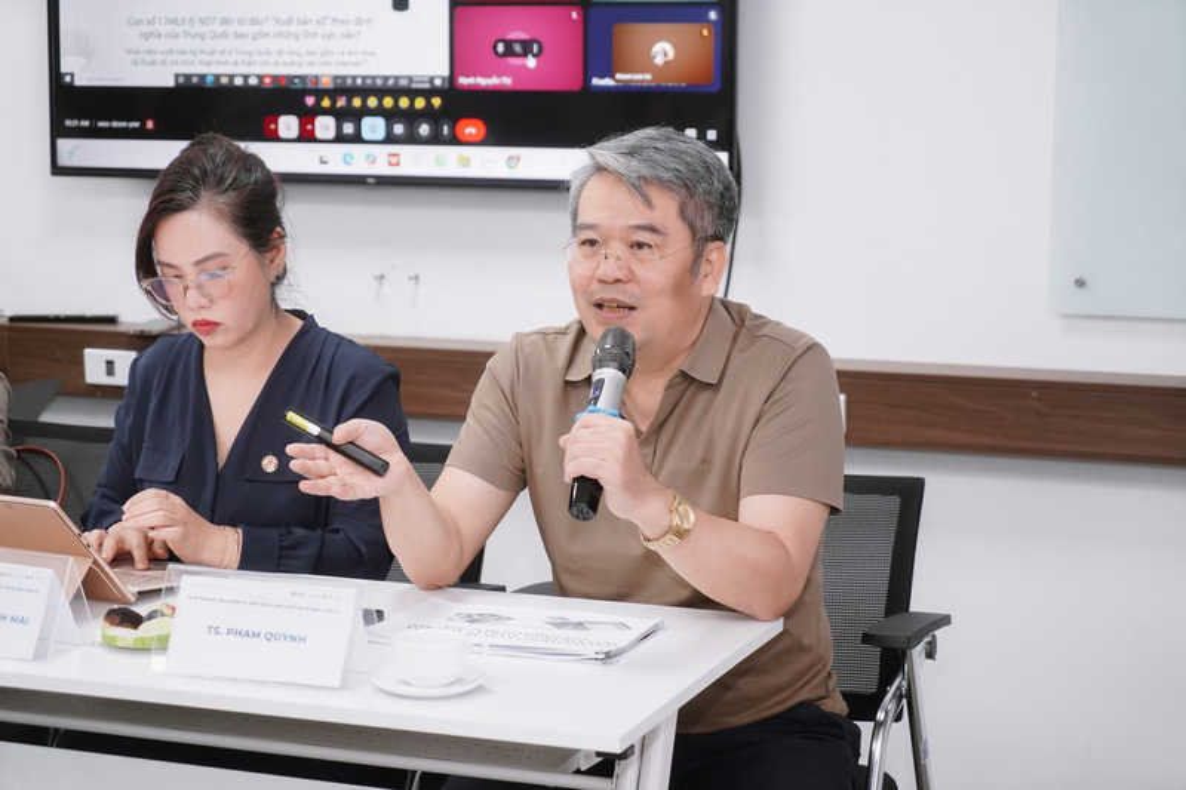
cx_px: 593
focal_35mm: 70
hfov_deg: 28.8
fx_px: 2305
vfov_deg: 19.4
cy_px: 395
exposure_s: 1/125
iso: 2000
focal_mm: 70
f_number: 4
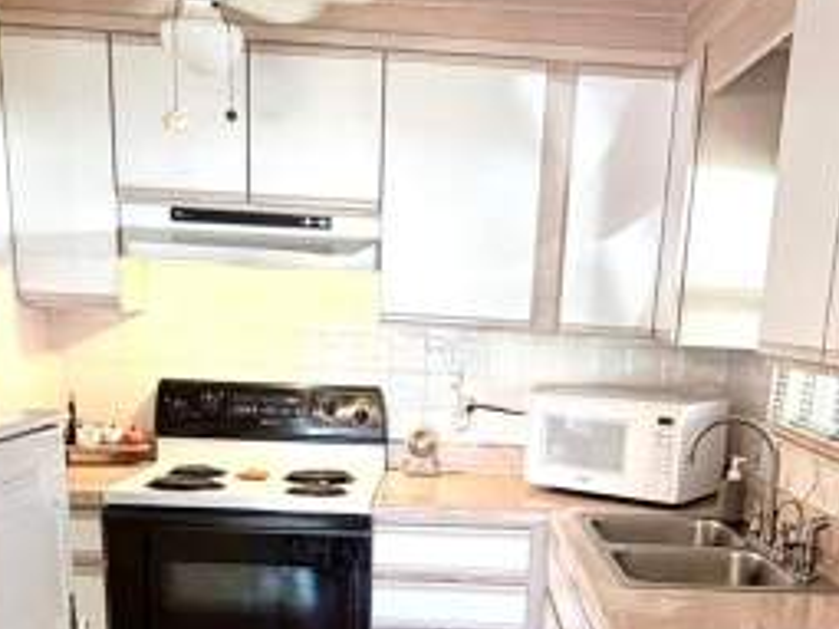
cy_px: 626
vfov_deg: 30.6
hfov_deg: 42.9
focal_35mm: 44
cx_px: 477
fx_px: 1066
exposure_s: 1/60
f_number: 2.2
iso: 250
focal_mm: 2.22
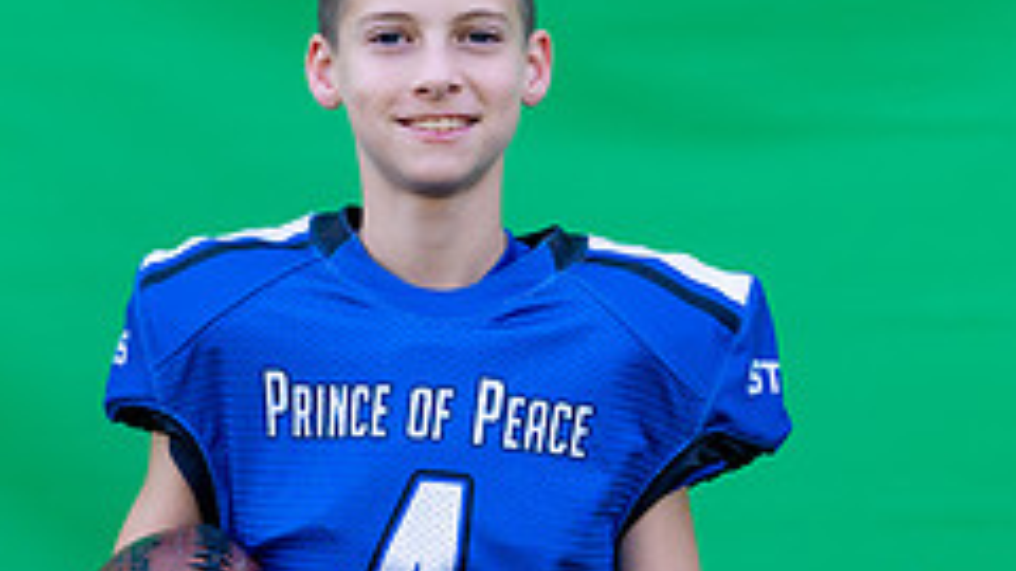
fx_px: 3852
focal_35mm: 143
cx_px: 418
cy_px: 503
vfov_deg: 8.5
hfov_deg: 15.0
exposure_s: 1/400
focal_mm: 50
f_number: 2.8
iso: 160
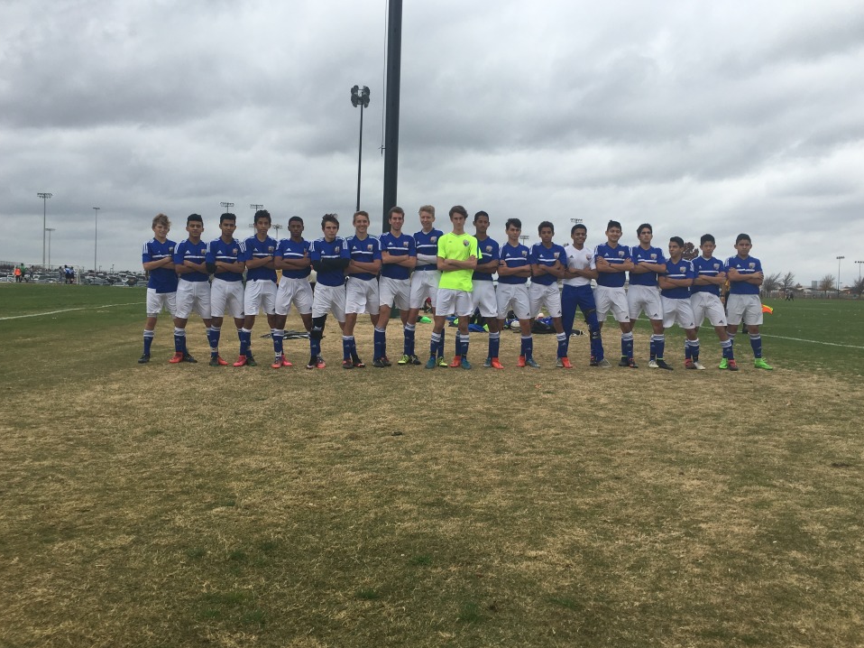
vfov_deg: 45.4
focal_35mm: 31
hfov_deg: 58.4
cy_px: 318
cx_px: 441
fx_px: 774
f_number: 2.2
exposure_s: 1/801
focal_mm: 4.15
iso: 25
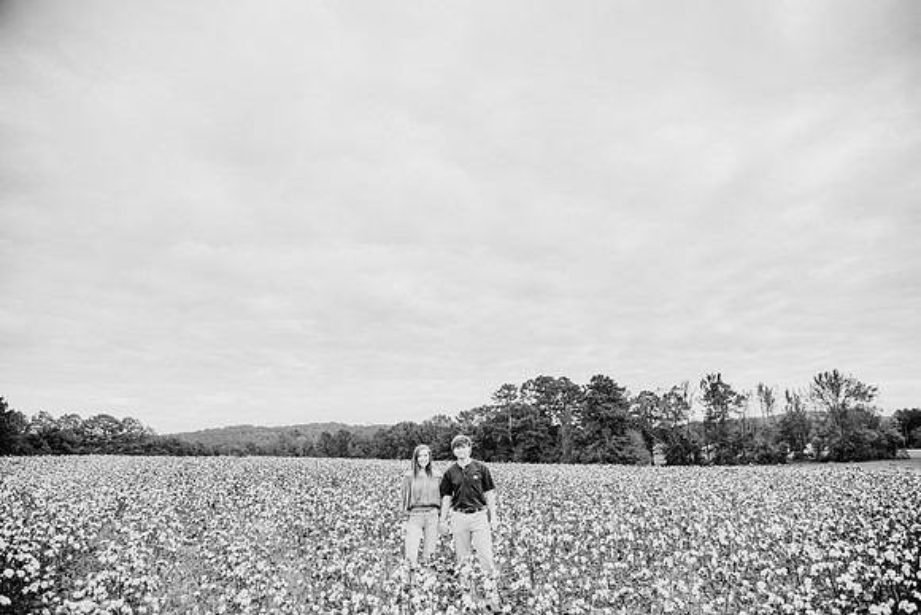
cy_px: 308
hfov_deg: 73.7
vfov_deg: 53.2
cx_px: 460
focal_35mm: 24
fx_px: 614
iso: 400
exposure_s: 1/640
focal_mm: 24
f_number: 4
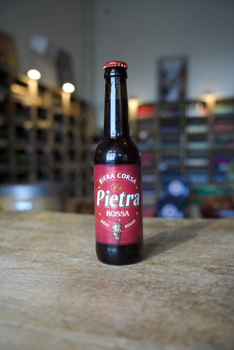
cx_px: 117
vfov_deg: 52.1
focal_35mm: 37
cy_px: 175
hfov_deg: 36.1
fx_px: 359
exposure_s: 1/160
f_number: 4
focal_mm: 36.8
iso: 1600
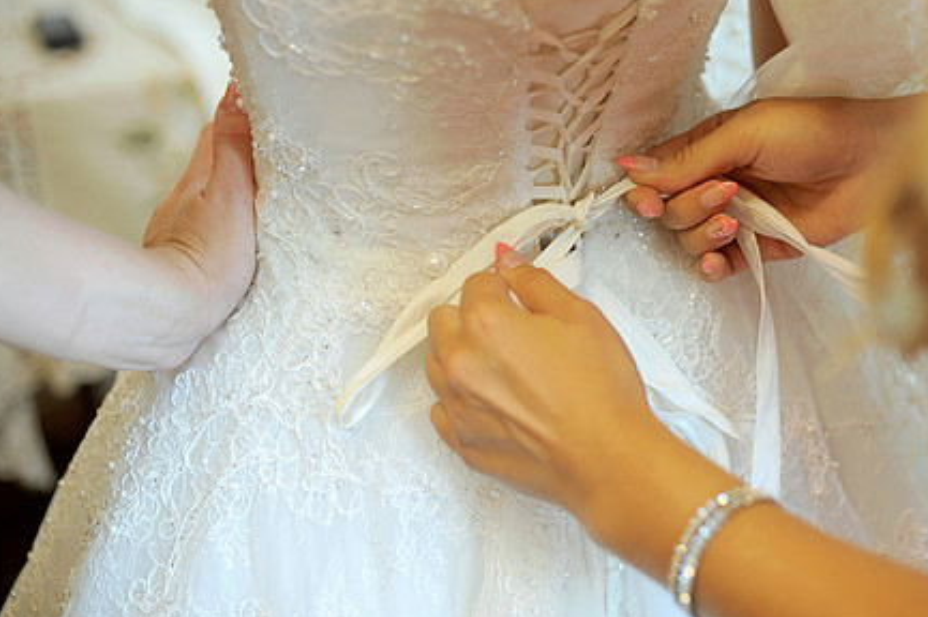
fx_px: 1726
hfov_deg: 29.9
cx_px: 607
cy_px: 219
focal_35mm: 67
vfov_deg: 20.2
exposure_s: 1/60
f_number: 2.2
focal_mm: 50
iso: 500
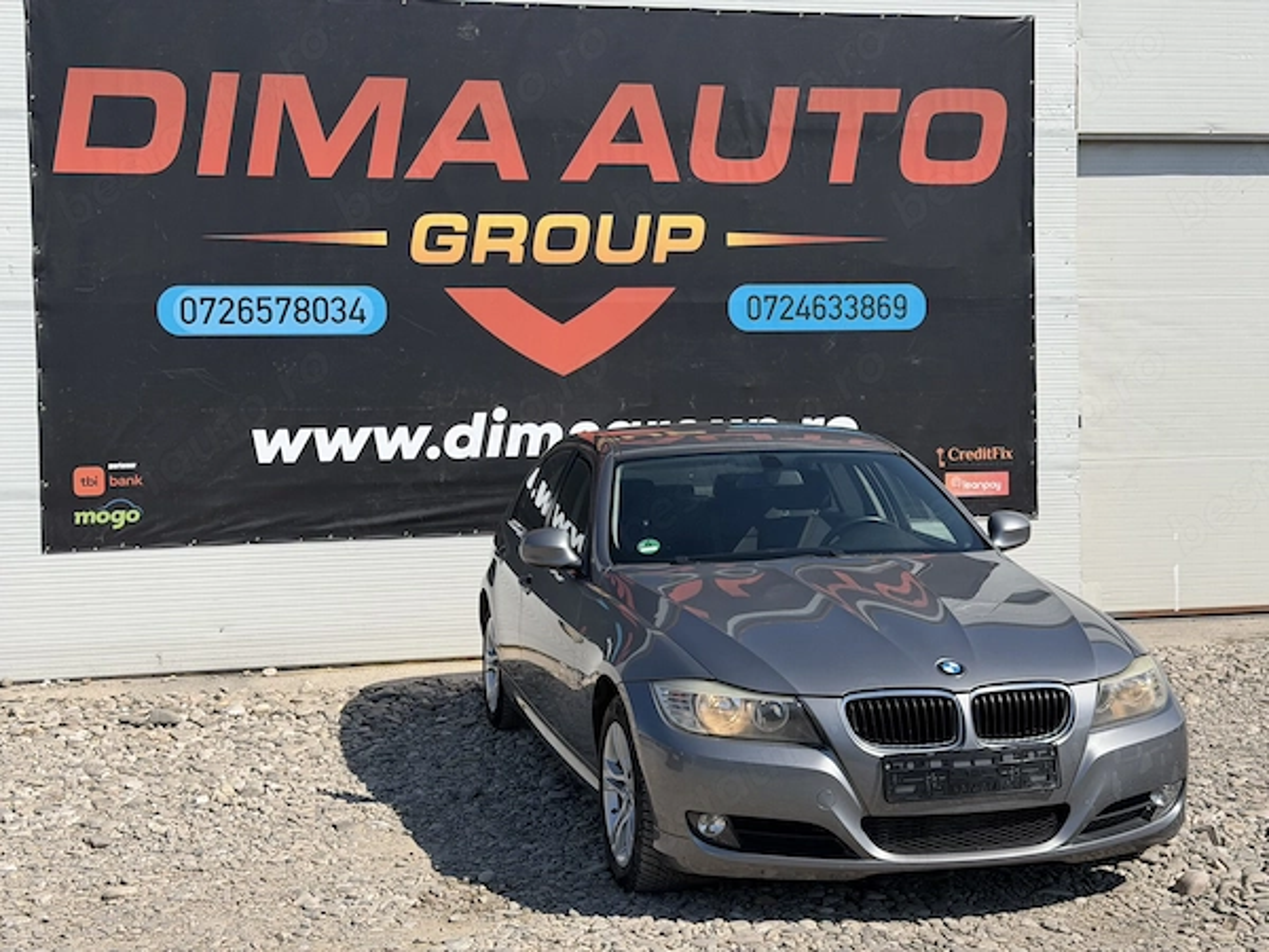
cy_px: 476
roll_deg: +1.4
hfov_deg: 39.7
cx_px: 634
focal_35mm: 48
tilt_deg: -1.1
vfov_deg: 30.3
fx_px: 1760
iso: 80
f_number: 1.78
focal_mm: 6.76
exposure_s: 1/6024
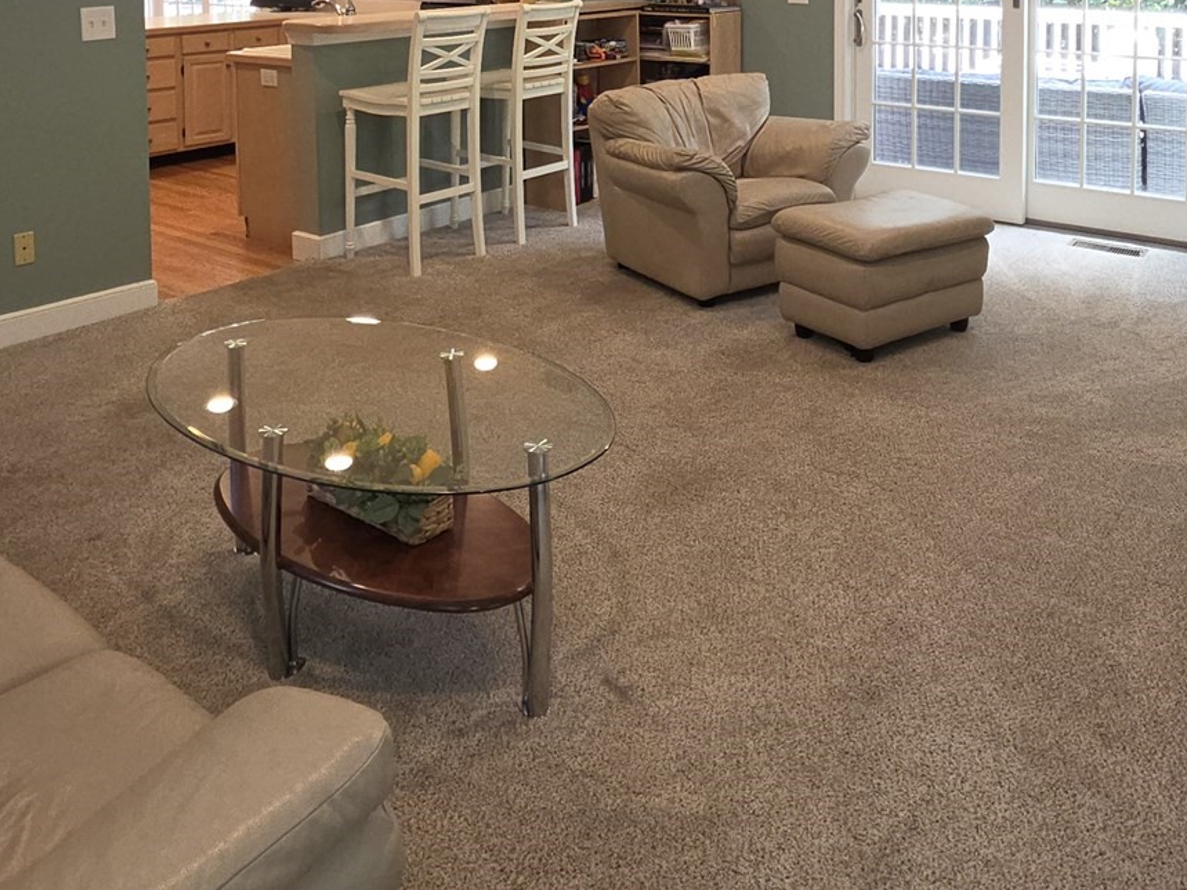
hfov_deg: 58.2
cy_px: 28
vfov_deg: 40.5
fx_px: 1063
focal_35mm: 31
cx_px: 666
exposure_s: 1/60
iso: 100
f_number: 1.9
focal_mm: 2.2
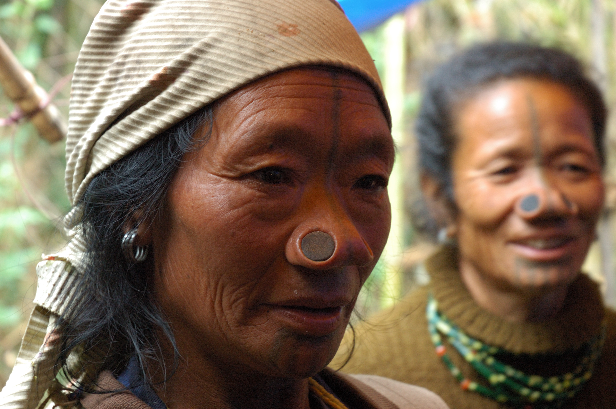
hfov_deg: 19.5
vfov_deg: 13.0
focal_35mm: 105
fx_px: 1795
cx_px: 308
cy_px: 204
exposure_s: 1/30
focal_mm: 70
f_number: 6.3
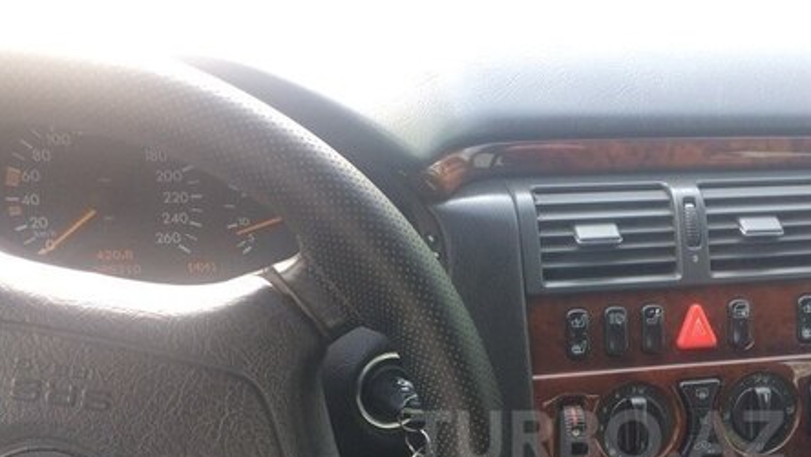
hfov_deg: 42.5
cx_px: 597
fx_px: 1011
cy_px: 438
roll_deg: -5.4
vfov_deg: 24.5
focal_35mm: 47
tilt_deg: -34.1
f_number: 2.2
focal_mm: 4.15
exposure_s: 1/100
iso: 64
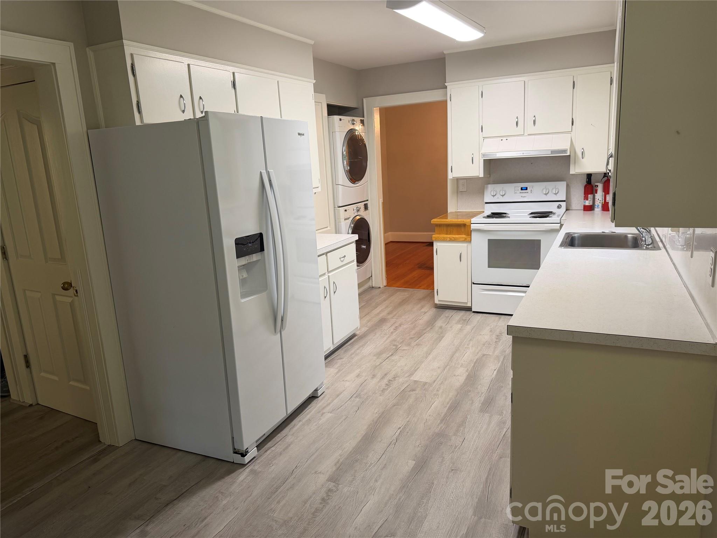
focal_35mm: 24
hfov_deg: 71.6
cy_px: 269
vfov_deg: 56.8
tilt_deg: -12.3
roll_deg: +2.8
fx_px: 497
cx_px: 358
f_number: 1.78
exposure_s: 1/100
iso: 100
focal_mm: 6.76
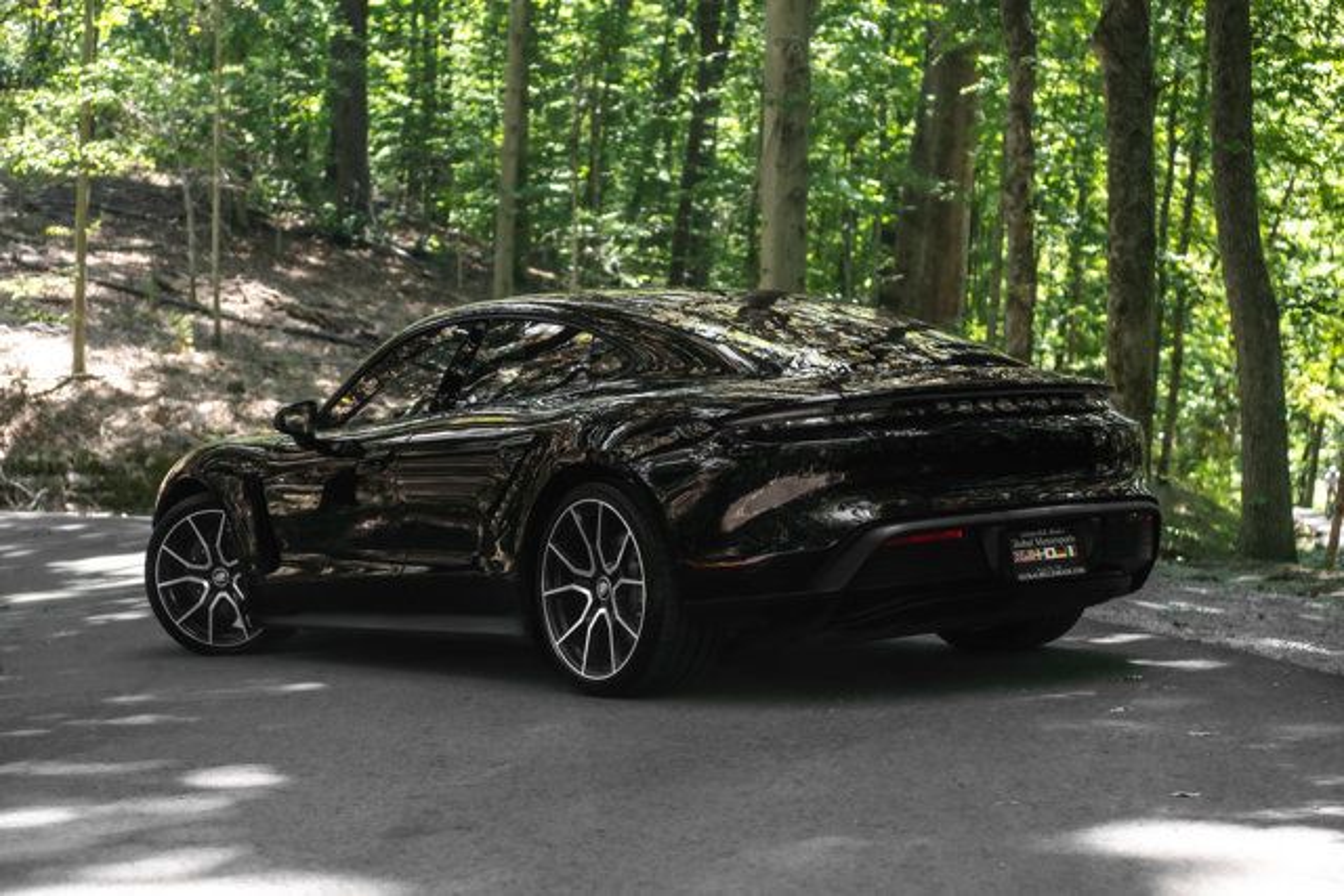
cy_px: 448
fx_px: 2240
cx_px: 672
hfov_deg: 33.4
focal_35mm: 60
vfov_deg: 22.6
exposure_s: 1/800
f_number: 4
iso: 640
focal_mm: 60
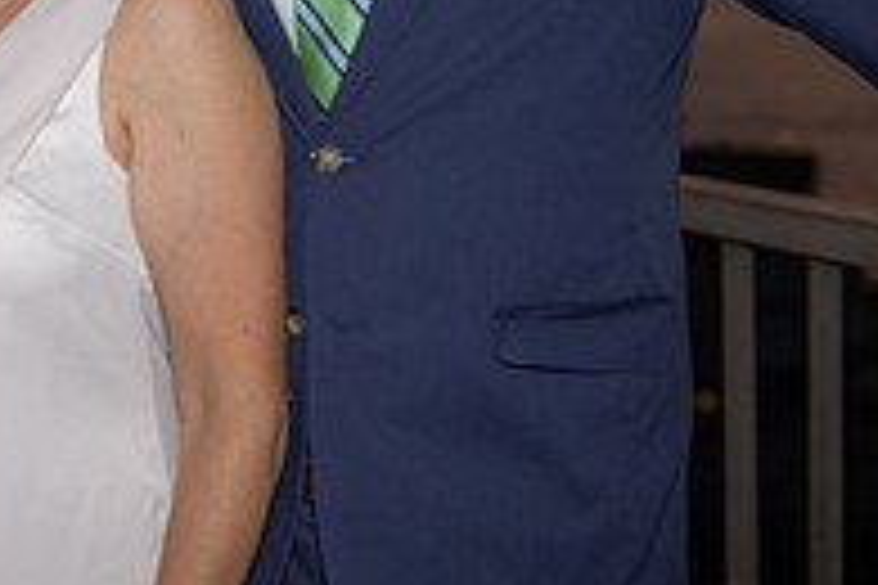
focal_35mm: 107
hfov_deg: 18.7
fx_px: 2609
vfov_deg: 12.7
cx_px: 27
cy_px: 27
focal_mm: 36
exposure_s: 1/160
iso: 1000
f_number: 4
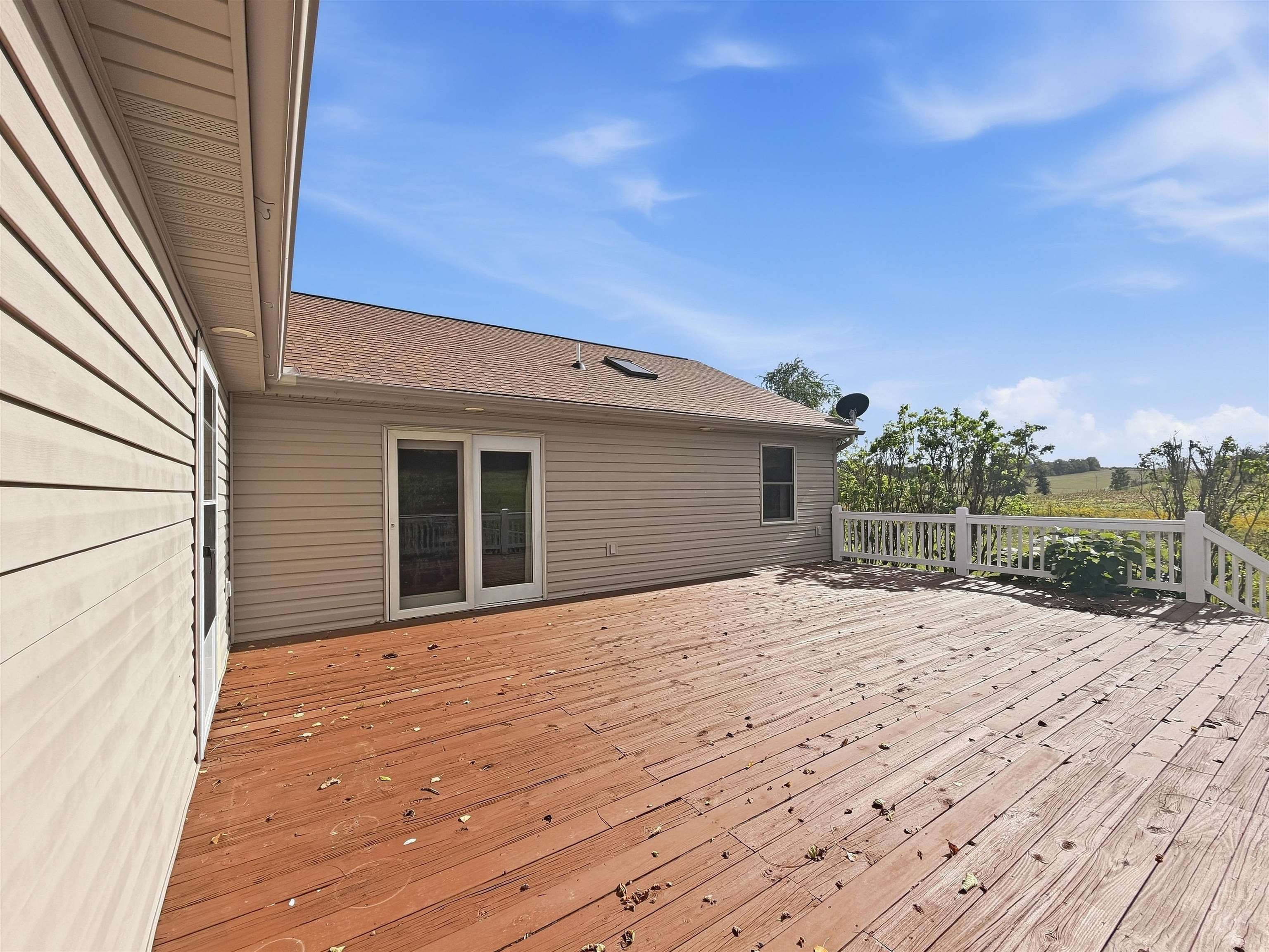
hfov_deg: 102.1
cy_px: 476
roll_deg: +1.1
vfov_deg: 85.7
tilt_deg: +2.1
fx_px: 513
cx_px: 634
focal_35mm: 14
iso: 20
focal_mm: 2.2
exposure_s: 1/1572
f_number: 2.2
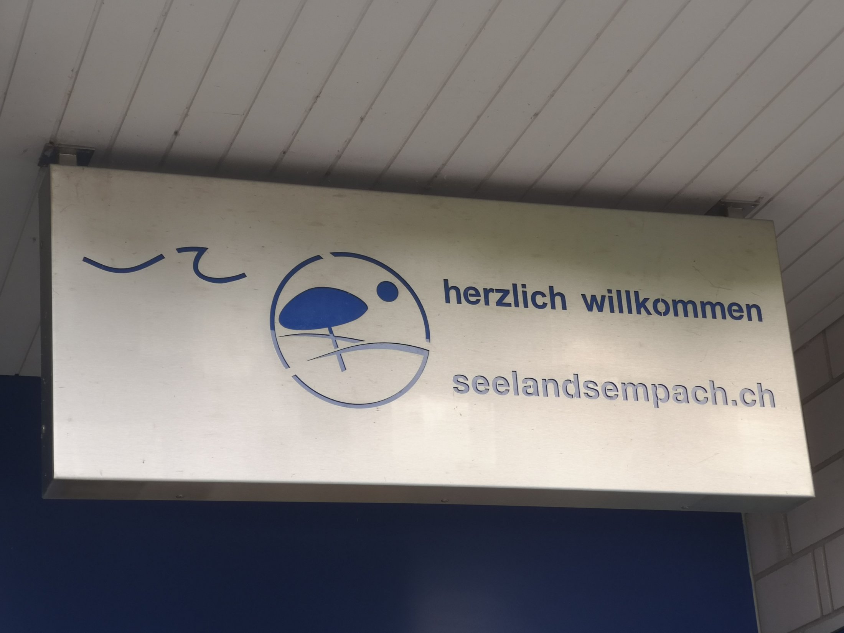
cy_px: 316
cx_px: 422
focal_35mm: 81
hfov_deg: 24.1
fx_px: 1975
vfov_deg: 18.2
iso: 64
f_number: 2.4
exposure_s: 1/50
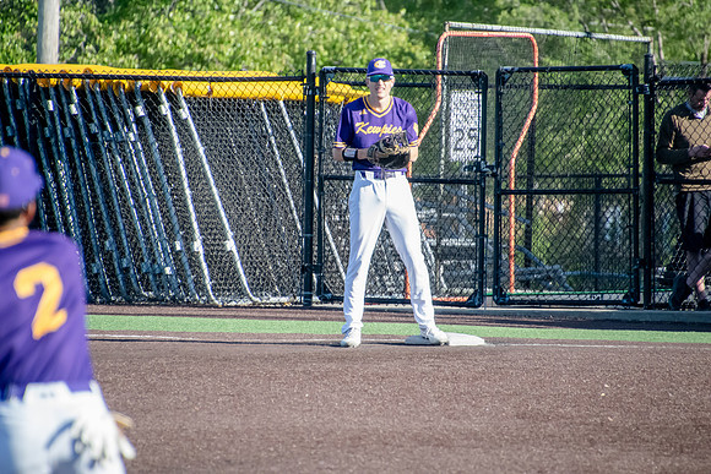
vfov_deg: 2.6
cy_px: 237
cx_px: 356
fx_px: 10371
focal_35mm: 525
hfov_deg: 3.9
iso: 2500
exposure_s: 1/2000
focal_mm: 350
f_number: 6.3
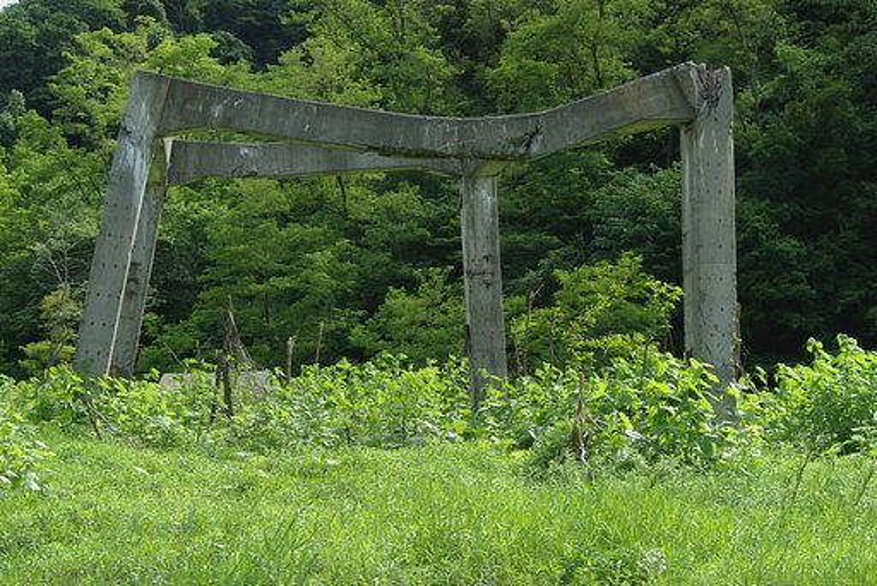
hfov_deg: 27.0
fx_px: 1828
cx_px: 438
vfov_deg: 18.2
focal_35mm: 75
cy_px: 293
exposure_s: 1/320
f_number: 7.1
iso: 400
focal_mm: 50
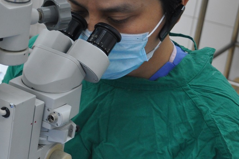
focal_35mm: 118
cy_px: 114
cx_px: -58
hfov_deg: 16.5
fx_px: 783
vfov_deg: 11.6
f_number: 4
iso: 400
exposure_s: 1/30
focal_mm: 28
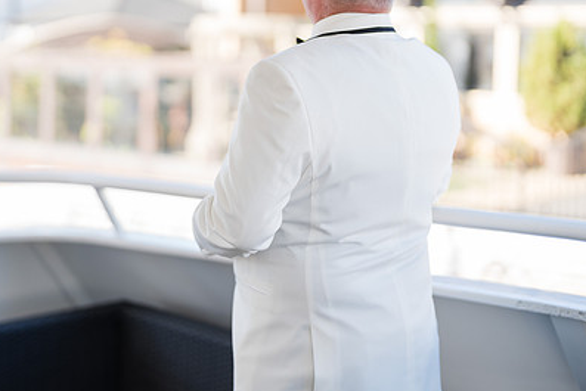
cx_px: 252
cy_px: 156
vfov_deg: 18.7
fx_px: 1189
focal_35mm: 73
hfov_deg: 27.7
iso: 100
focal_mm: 50
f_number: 1.2
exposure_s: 1/1250
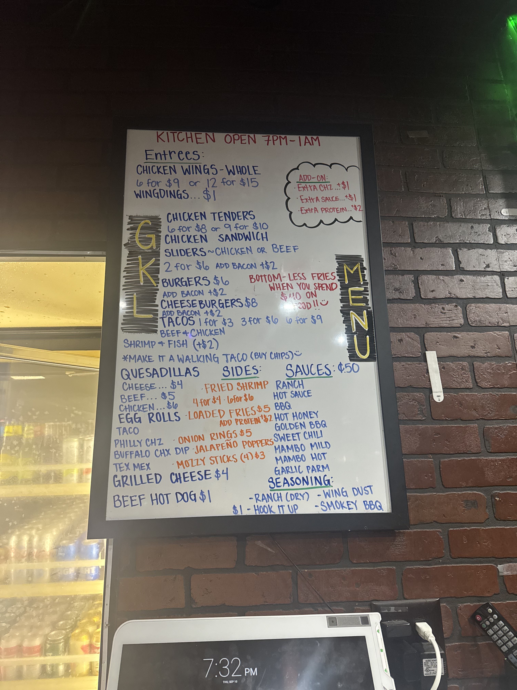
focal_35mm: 24
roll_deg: +1.6
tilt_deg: +14.9
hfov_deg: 56.8
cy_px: 345
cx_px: 258
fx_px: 478
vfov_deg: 71.6
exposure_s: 1/60
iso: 800
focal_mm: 6.76
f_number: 1.78
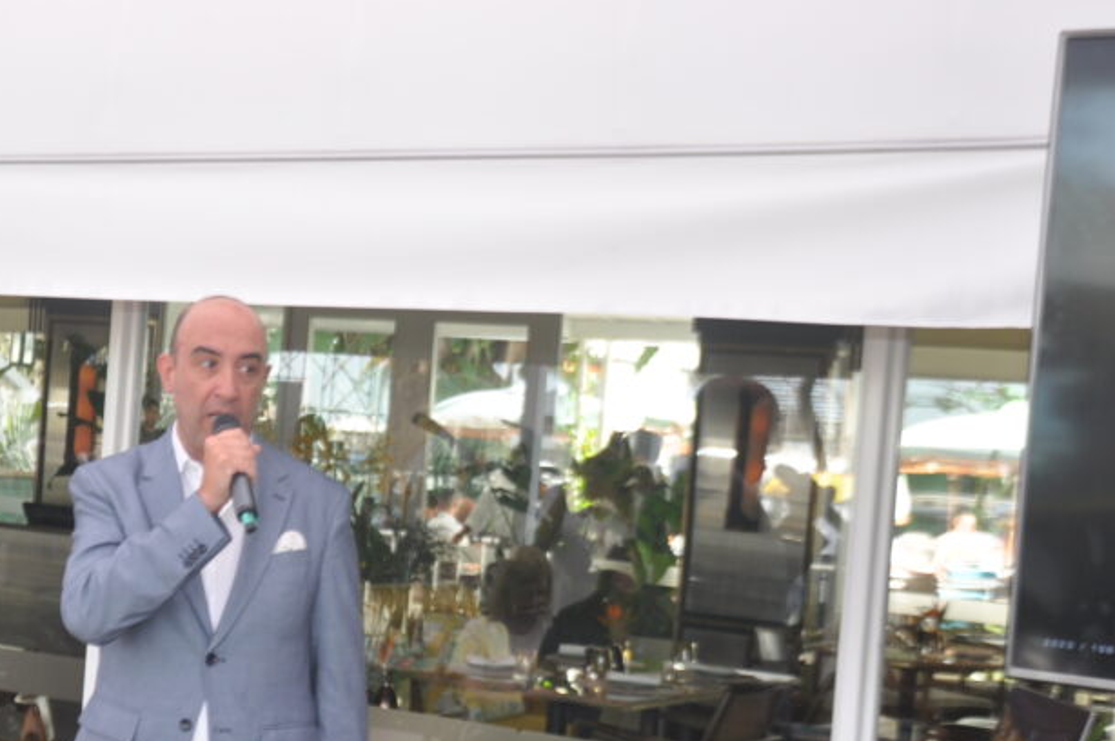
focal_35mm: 70
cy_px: 525
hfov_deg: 28.5
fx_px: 2166
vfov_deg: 19.3
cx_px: 307
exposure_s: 1/60
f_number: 5.6
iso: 200
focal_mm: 28
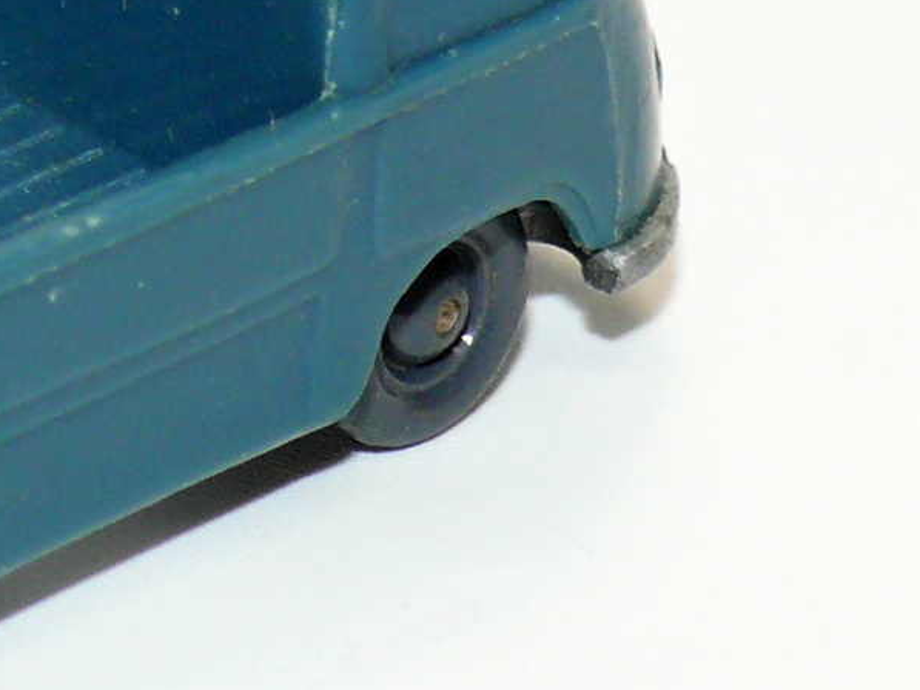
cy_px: 193
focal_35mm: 421
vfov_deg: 3.5
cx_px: -205
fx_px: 11191
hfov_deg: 4.7
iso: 100
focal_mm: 18.6
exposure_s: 1/30
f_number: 4
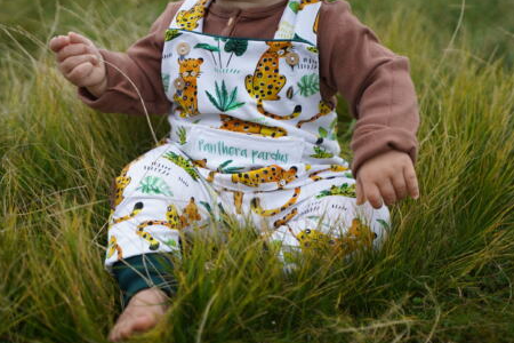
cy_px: 146
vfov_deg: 20.3
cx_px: 233
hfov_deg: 30.1
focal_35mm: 67
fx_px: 957
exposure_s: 1/8000
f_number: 2.8
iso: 2000
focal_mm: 58
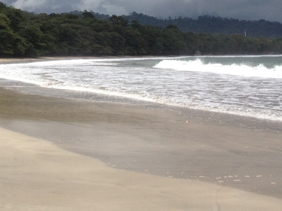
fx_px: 692
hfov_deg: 22.9
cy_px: 15
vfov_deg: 17.1
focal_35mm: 85
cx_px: 97
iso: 50
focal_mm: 4.28
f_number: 2.4
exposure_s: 1/4255
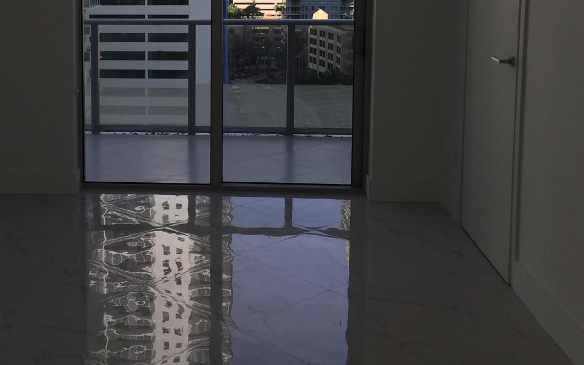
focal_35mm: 49
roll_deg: -0.1
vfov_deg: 25.6
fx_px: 780
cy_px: 50
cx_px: 187
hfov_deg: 40.5
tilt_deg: -7.0
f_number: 2.2
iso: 32
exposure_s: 1/628
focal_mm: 4.15
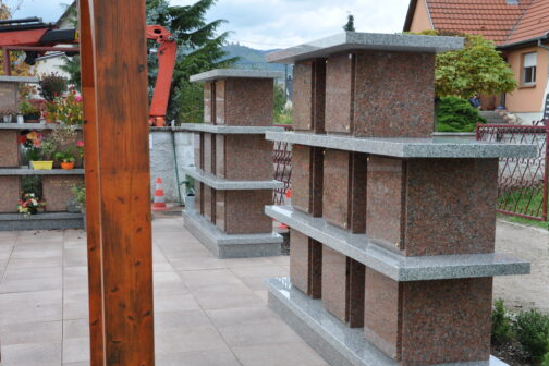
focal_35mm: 50
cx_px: 317
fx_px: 762
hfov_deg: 39.5
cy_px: 212
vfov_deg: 27.0
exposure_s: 1/80
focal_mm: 28
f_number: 9
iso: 200
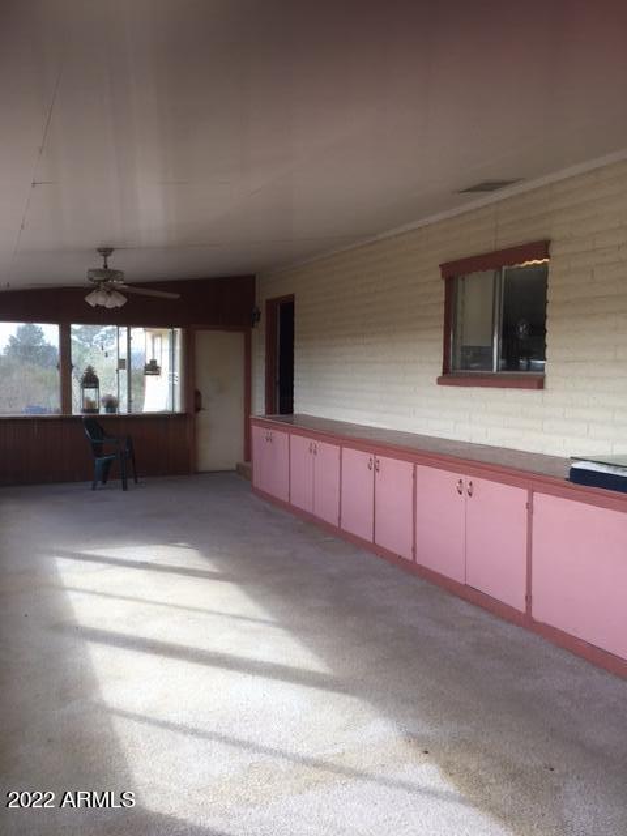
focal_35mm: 29
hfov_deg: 48.2
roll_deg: +0.5
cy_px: 418
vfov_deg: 61.7
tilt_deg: -2.7
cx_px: 314
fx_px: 700
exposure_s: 1/120
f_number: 2.2
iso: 25
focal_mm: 4.15
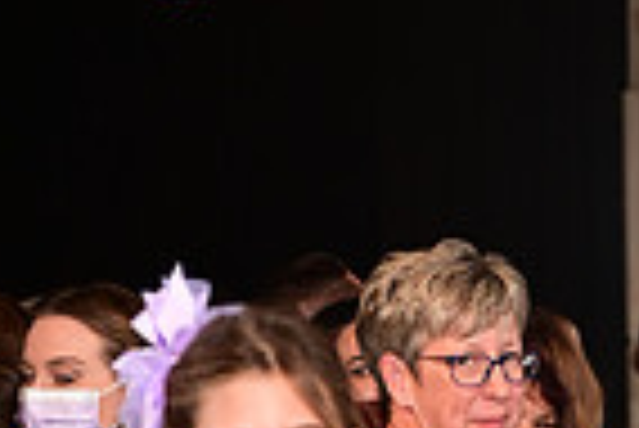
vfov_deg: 3.6
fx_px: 6681
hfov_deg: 5.5
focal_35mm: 376
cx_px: 328
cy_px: 1189
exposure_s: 1/125
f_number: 6.3
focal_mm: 92
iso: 1000
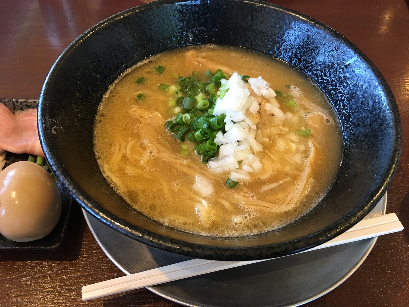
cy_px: 154
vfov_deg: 48.2
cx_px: 204
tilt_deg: -52.2
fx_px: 343
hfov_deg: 61.7
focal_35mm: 29
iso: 40
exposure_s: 1/30
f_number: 2.2
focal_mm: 4.15
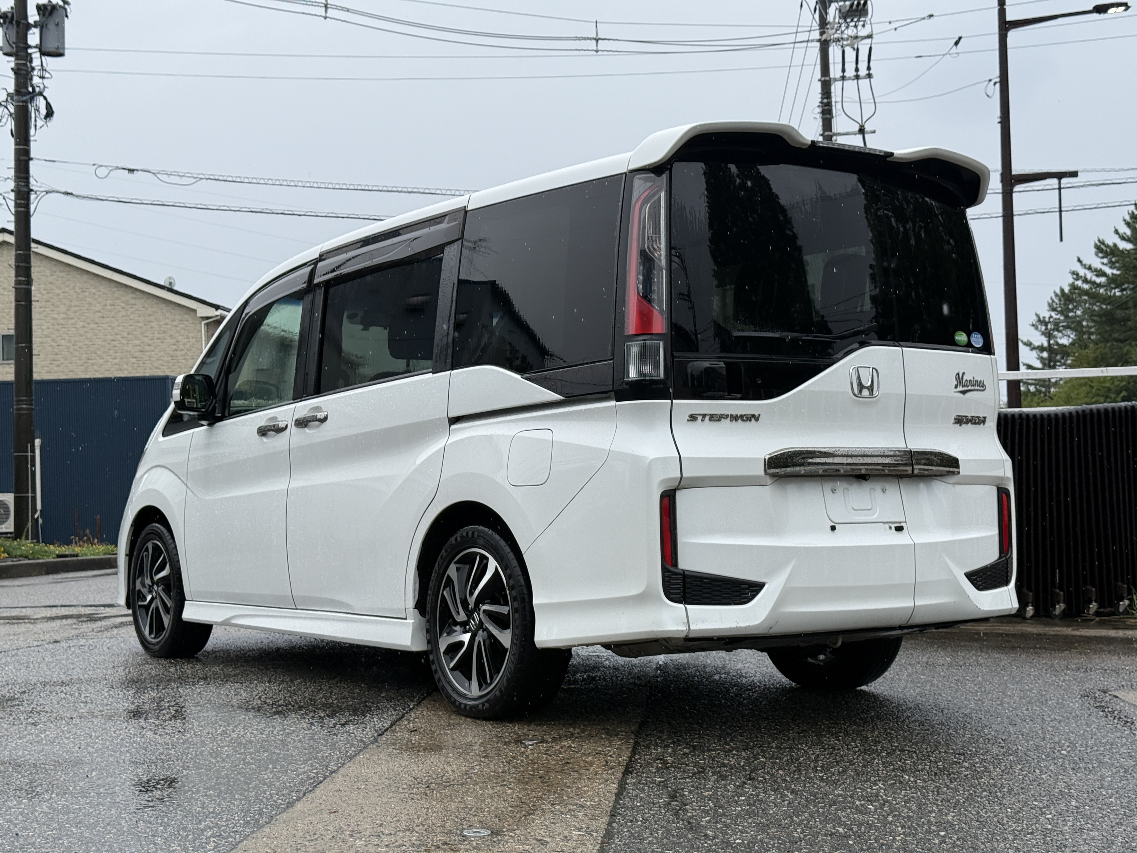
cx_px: 568
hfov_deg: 39.7
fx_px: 1577
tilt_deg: +2.2
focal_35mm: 48
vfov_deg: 30.3
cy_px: 426
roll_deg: +1.7
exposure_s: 1/1484
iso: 64
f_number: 1.78
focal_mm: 6.76
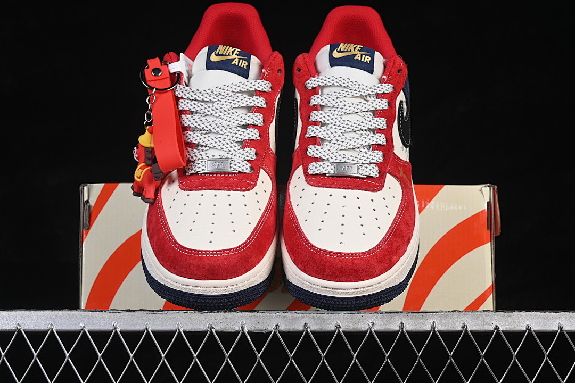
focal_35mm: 75
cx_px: 288
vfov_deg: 18.2
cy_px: 192
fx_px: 1198
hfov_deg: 27.0
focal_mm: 50
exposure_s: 1/60
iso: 160
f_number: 8
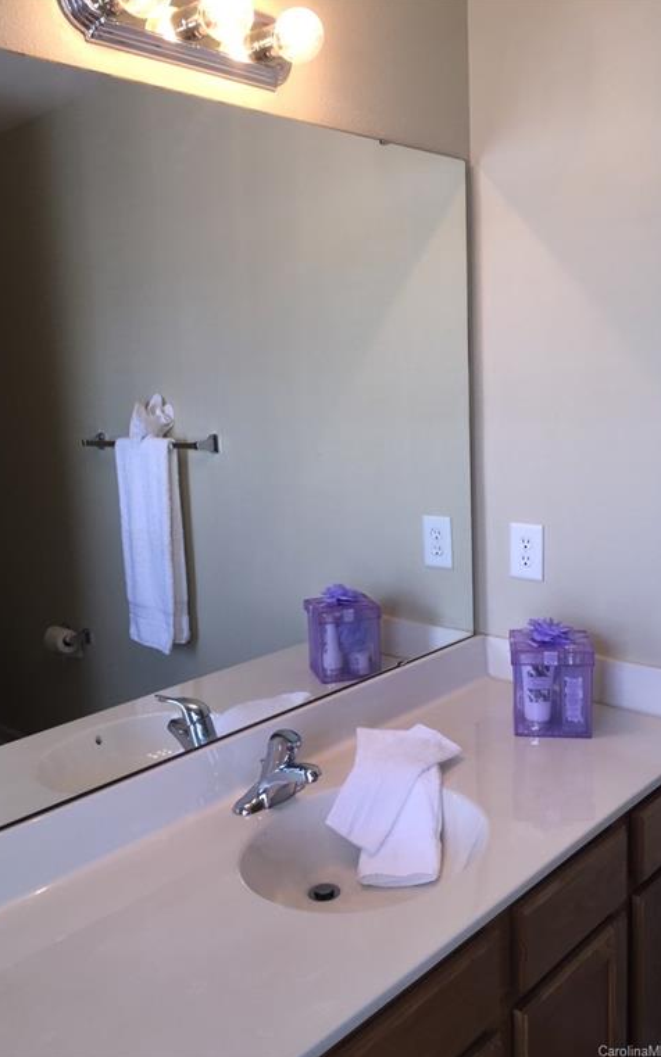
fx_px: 894
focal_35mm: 31
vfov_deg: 61.2
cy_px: 528
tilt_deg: -9.1
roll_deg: +3.3
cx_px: 318
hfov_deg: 40.6
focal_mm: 4.15
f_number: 2.2
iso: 32
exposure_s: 1/43
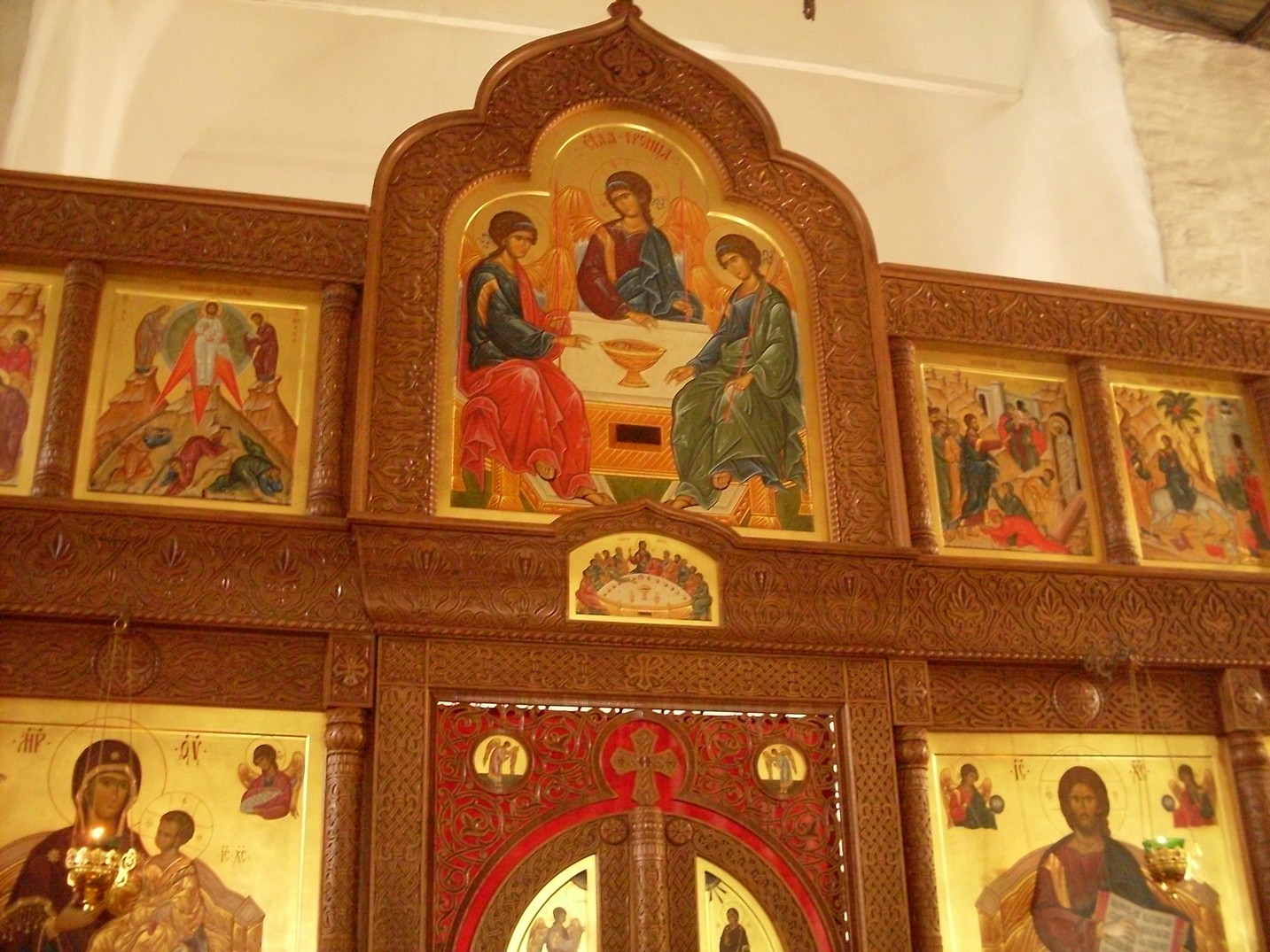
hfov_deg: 49.0
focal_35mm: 38
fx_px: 1394
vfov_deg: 37.7
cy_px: 476
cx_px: 635
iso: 400
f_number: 2.8
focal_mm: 6.3
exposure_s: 1/4
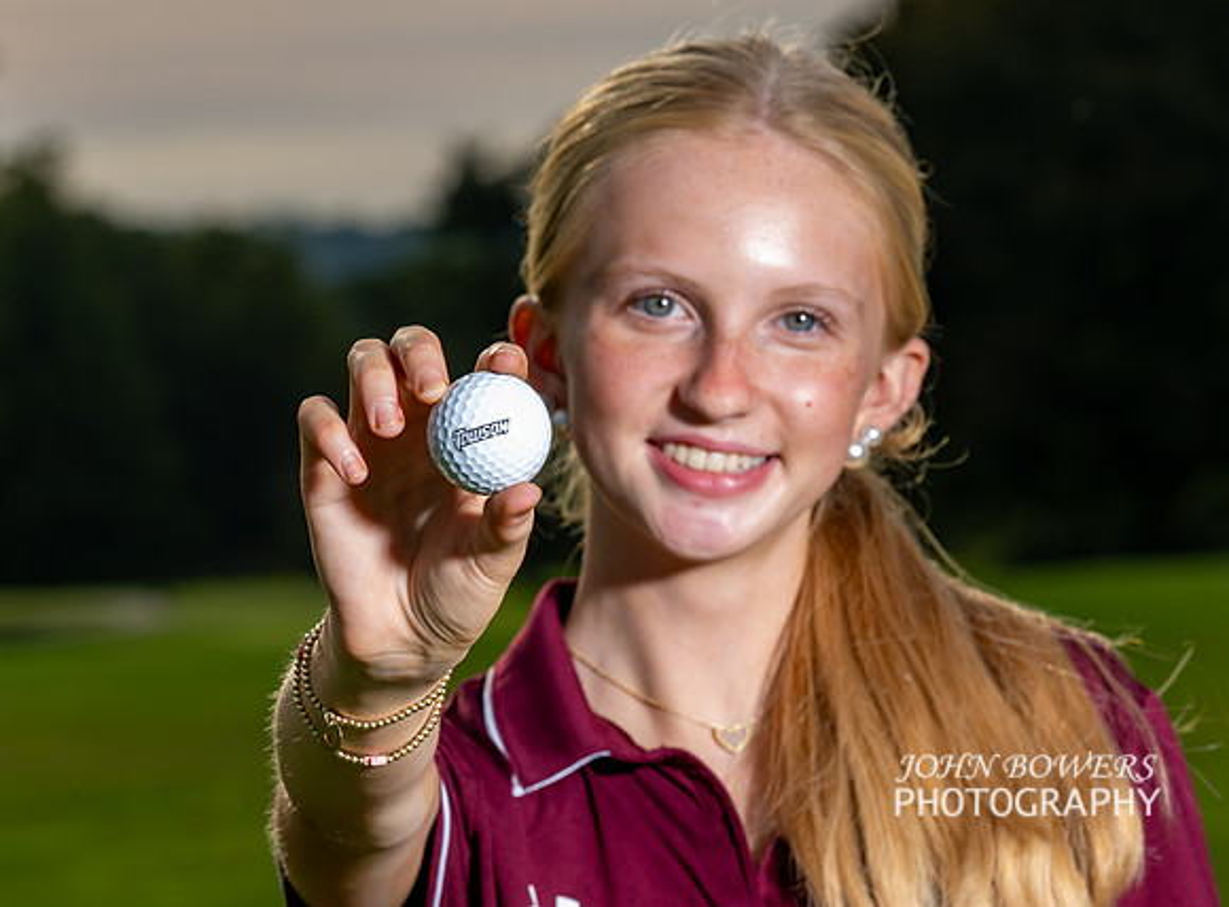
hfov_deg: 9.2
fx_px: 7679
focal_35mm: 218
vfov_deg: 6.8
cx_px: 541
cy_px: 517
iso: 80
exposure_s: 1/250
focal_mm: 120
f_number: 8
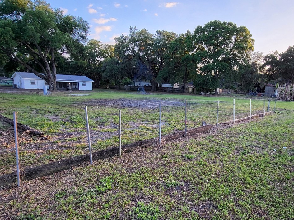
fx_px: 187
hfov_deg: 75.7
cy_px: 126
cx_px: 173
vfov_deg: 60.8
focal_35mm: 22
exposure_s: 1/120
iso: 32
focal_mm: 1.74
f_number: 2.2
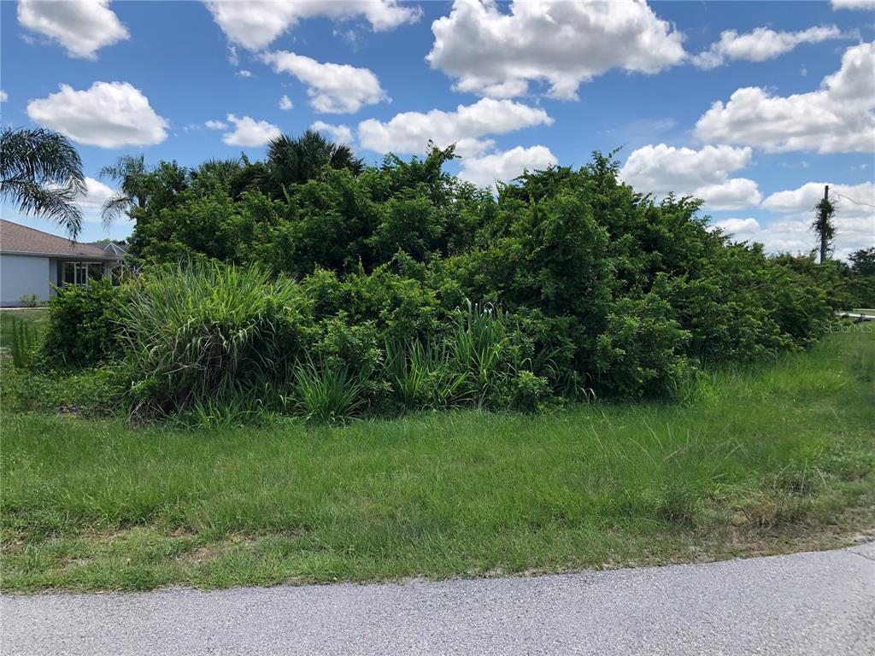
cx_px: 438
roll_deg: -0.8
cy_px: 328
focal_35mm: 28
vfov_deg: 49.7
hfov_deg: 63.4
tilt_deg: -1.8
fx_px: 708
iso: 20
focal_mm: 3.99
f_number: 1.8
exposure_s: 1/1600
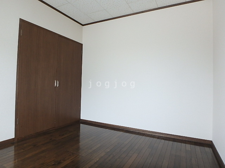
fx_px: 136
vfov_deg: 63.4
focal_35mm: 21
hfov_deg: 79.0
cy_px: 84
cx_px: 112
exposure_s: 1/30
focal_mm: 3.7
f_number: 3.5
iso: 250
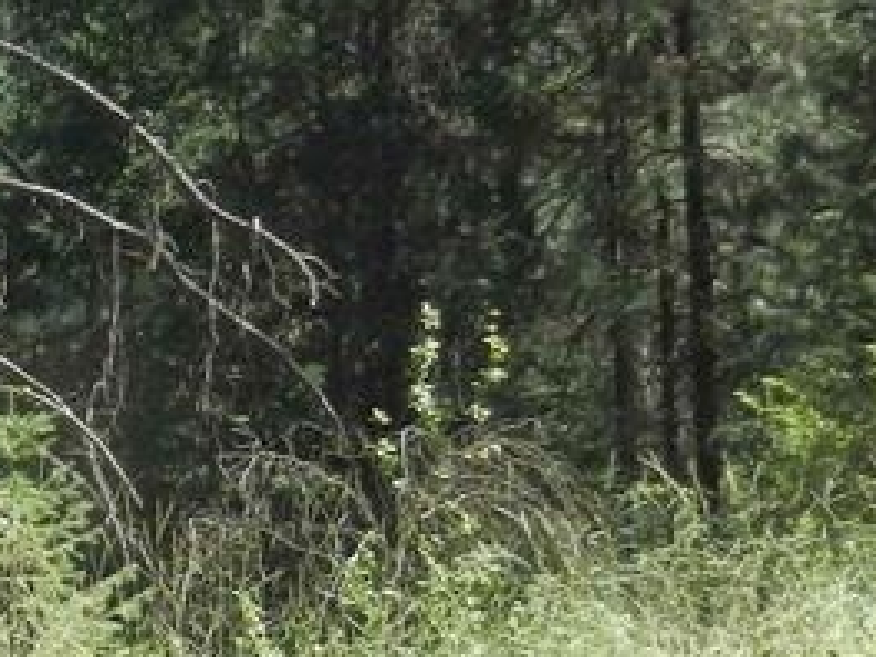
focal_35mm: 97
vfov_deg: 15.2
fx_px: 2455
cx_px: -149
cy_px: 358
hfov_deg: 19.2
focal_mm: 4.5
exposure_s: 1/640
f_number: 3.5
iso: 160
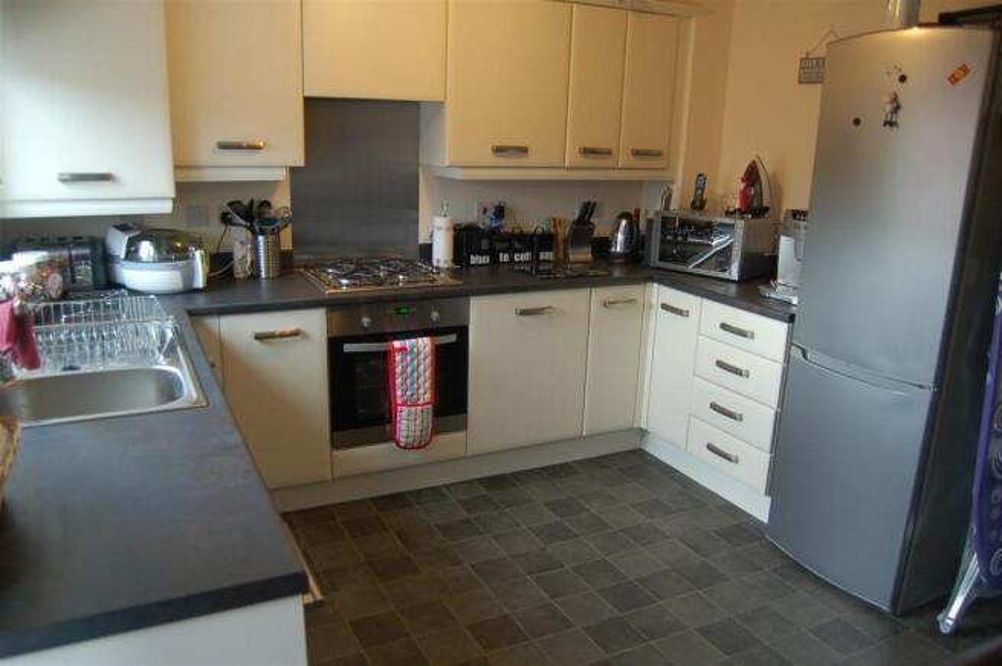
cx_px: 501
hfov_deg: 67.4
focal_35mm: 27
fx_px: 751
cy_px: 333
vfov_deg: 47.8
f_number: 3.5
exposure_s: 1/30
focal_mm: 18
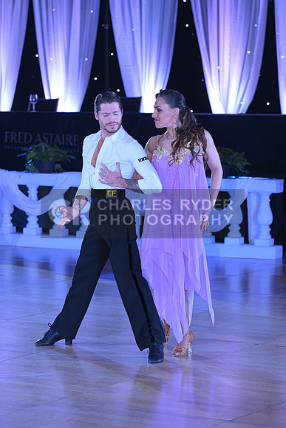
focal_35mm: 130
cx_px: 143
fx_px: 1548
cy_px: 214
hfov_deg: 10.6
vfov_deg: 15.8
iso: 2000
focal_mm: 130
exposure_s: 1/200
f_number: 5.6
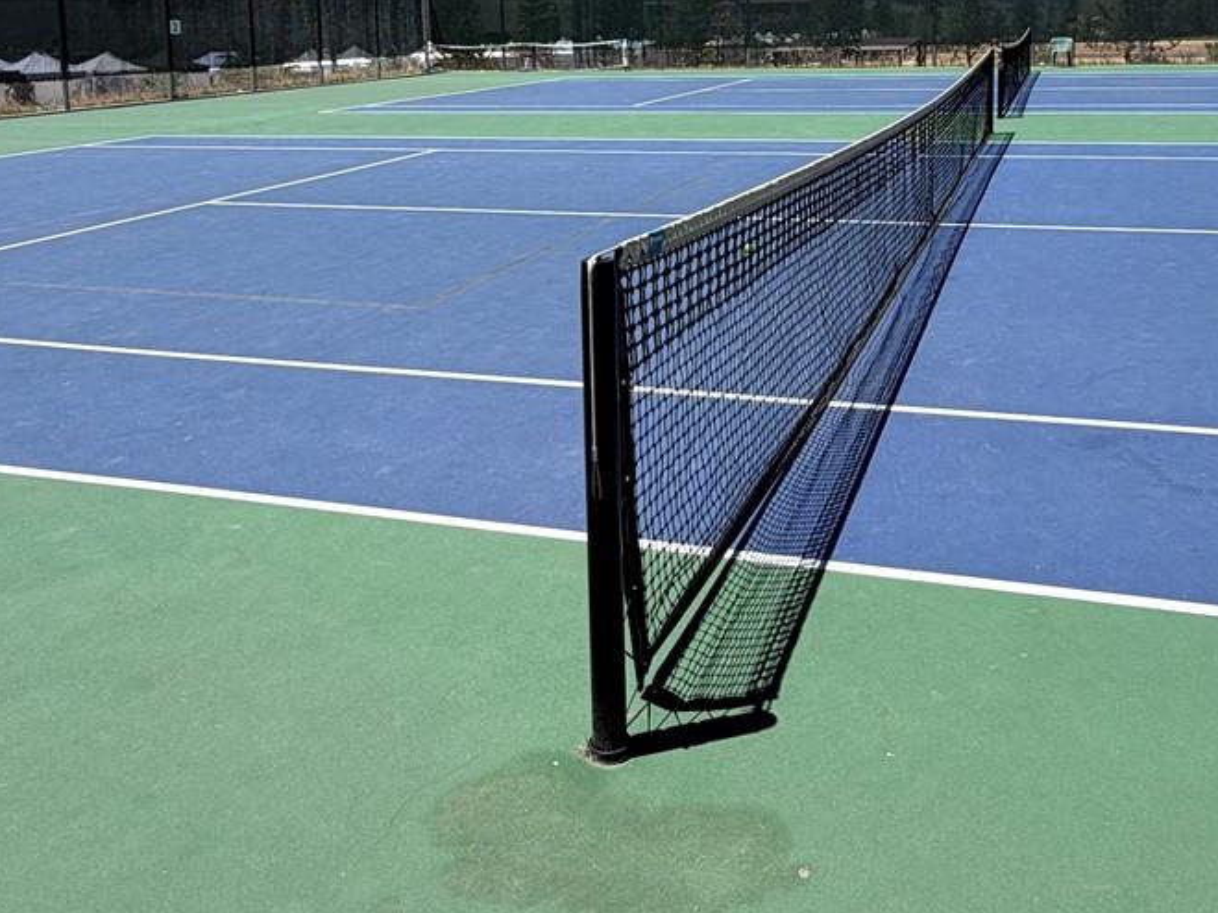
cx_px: 702
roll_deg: +1.5
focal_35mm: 34
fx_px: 1196
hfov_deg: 53.7
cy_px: 161
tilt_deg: -8.0
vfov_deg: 39.8
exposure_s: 1/901
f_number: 2.2
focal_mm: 2.22
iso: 20
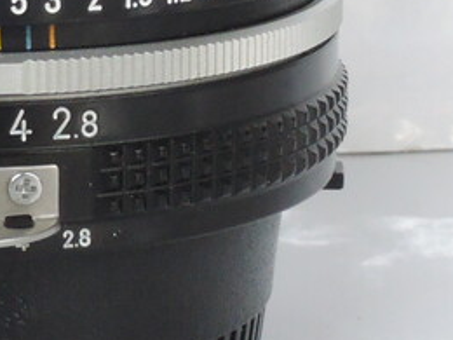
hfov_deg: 8.5
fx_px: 3023
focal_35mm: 231
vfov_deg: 6.4
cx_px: -47
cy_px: -78
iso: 800
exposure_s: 1/20
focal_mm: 10.7
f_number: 8
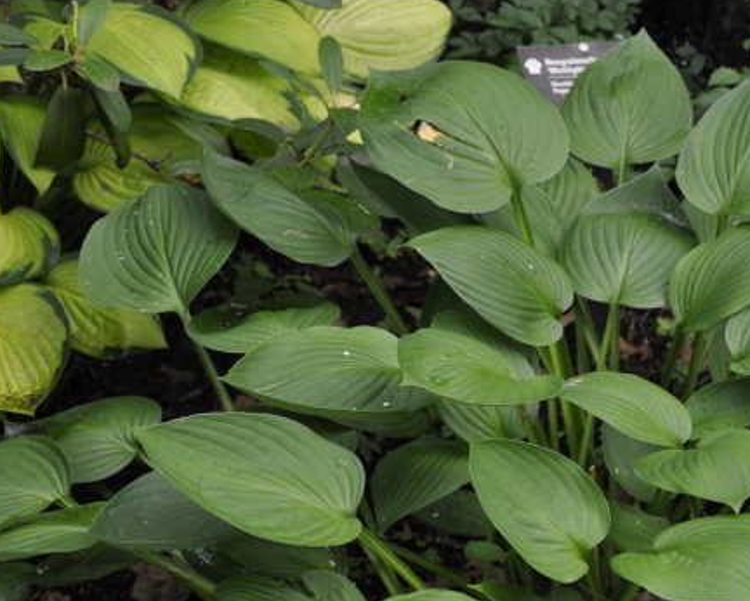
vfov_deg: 12.3
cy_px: 386
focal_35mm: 125
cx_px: 620
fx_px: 2776
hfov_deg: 15.3
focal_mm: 48
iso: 400
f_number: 4.8
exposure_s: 1/60
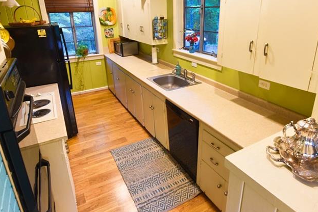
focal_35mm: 23
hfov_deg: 76.0
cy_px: 82
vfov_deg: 54.7
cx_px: 165
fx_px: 203
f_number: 10
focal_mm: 14
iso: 100
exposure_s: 3
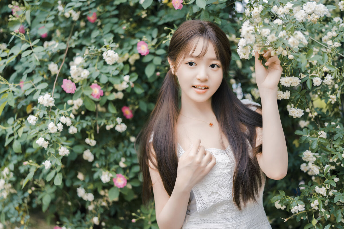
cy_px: 114
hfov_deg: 39.6
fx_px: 478
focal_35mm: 50
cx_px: 172
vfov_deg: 27.0
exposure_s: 1/1250
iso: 100
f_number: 1.4
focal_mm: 50
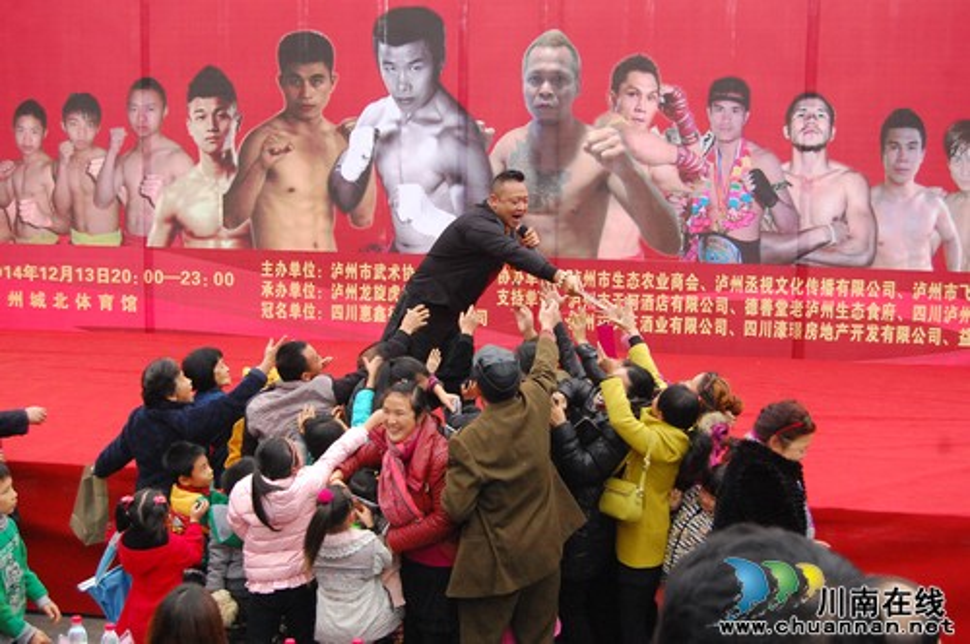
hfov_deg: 41.2
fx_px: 1292
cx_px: 485
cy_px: 322
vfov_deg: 28.0
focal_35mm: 48
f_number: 5
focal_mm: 32
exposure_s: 1/100
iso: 1600
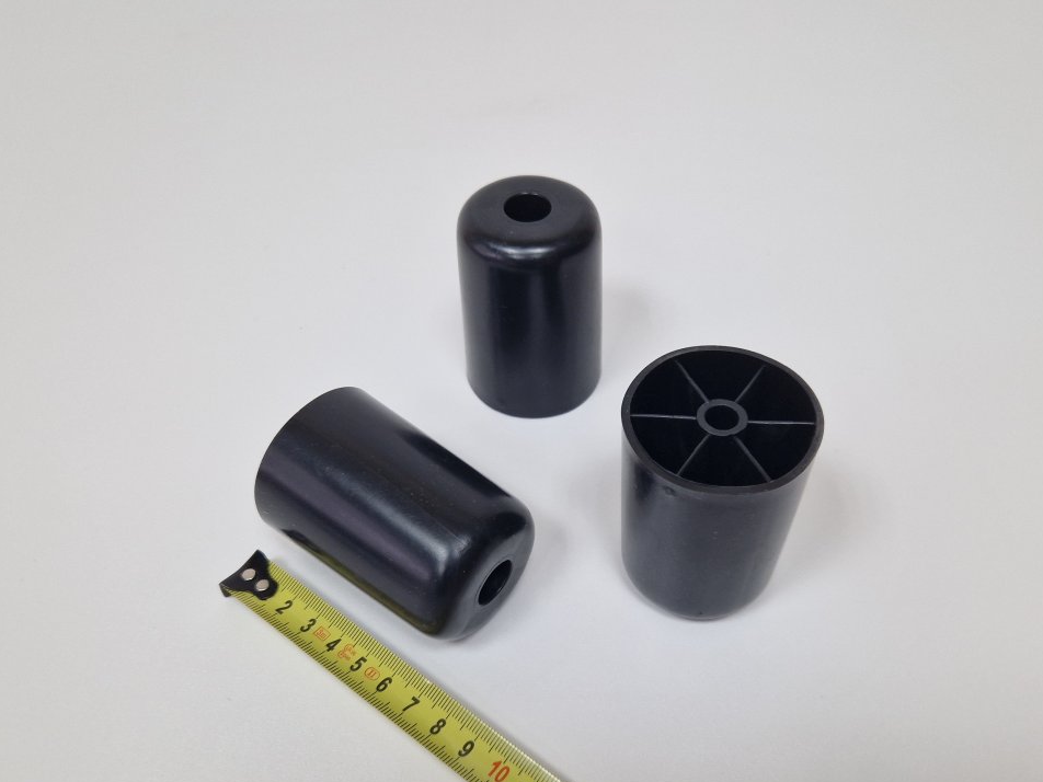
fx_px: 874
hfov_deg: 61.6
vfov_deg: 48.0
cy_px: 467
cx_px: 542
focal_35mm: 29
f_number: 1.8
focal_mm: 5.4
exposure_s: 1/125
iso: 50
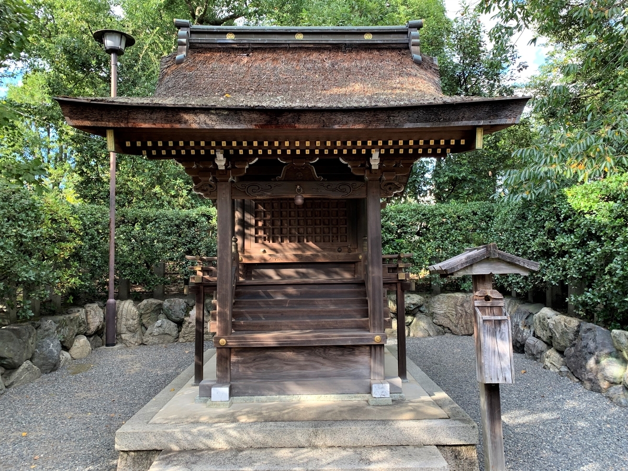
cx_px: 314
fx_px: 472
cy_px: 236
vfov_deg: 53.1
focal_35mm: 26
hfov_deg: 67.3
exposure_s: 1/122
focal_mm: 4.25
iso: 32
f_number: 1.8
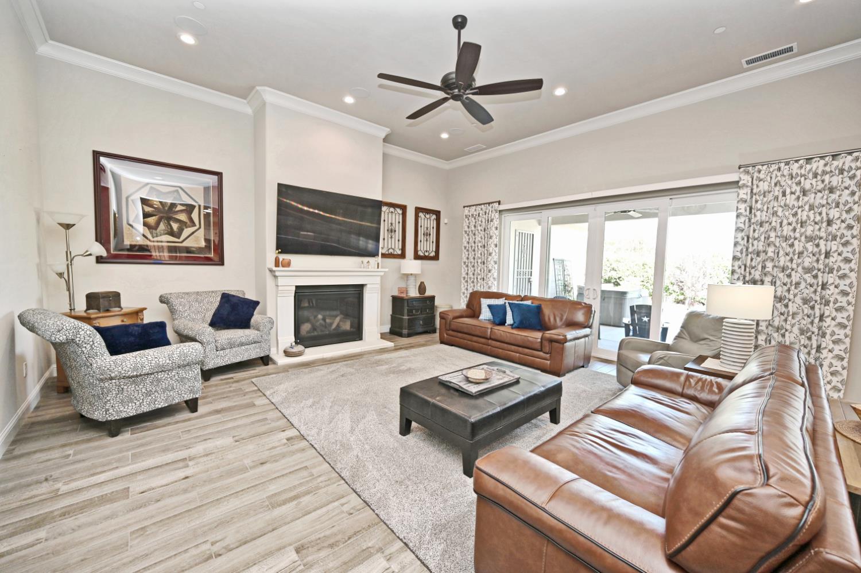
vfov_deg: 81.1
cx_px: 430
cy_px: 286
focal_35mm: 14
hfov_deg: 104.3
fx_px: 335
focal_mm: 14
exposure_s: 1/60
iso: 280
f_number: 4
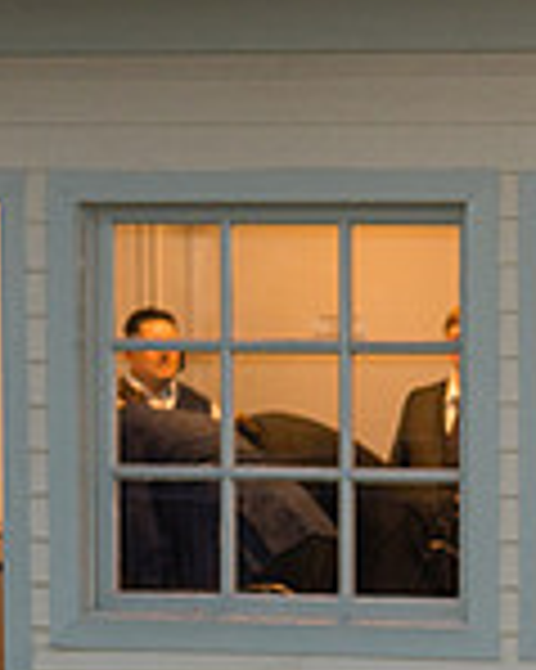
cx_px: 923
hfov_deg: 5.6
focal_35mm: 274
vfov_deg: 7.0
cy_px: 848
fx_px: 5439
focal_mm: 50
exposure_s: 1/250
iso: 320
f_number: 1.2
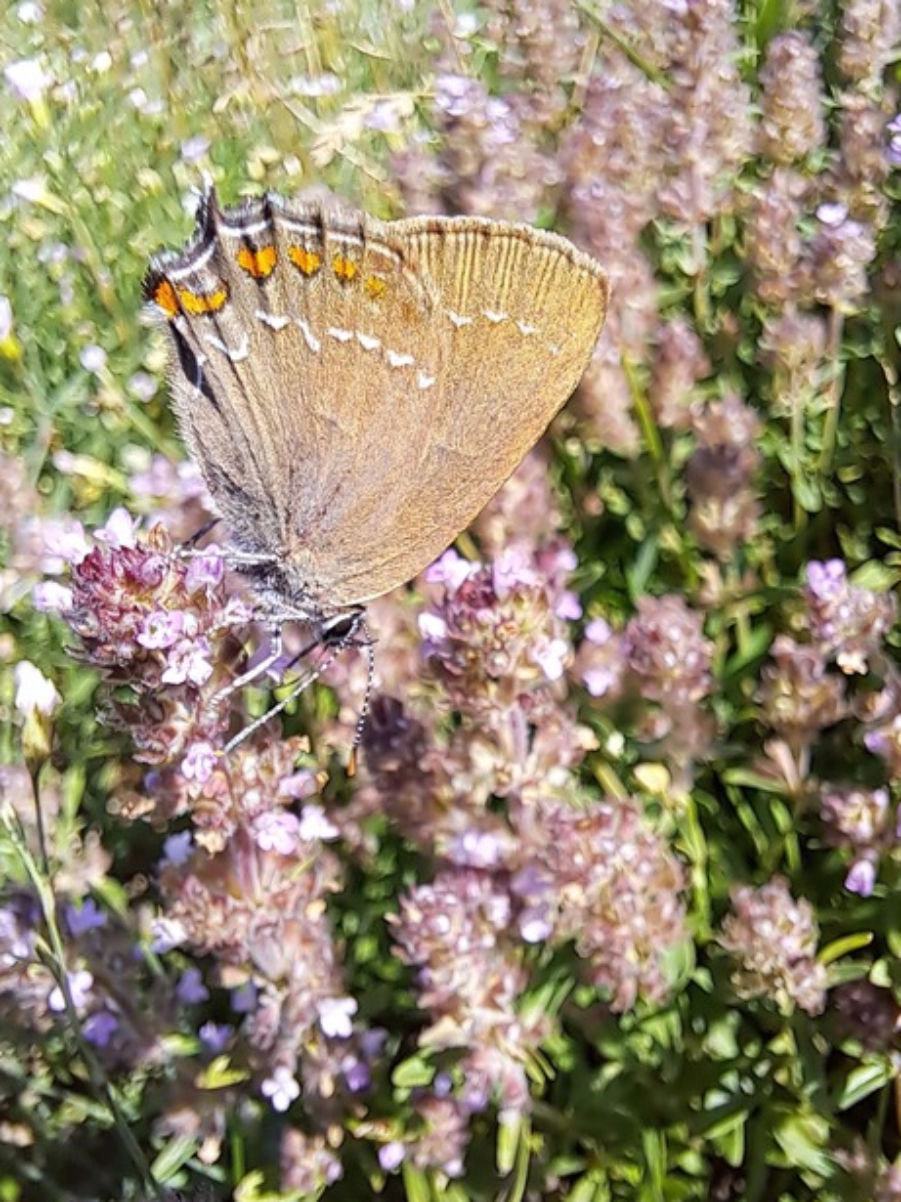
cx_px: 450
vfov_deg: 67.3
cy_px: 584
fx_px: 903
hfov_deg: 53.0
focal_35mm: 26
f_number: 2.4
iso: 50
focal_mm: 2.13
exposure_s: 1/474
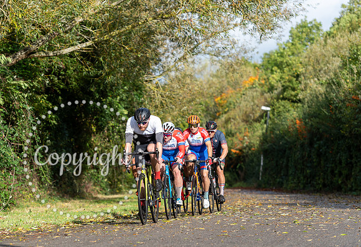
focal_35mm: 153
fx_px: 1548
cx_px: 138
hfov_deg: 13.3
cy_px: 148
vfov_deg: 9.1
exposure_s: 1/1250
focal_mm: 125
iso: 200
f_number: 4
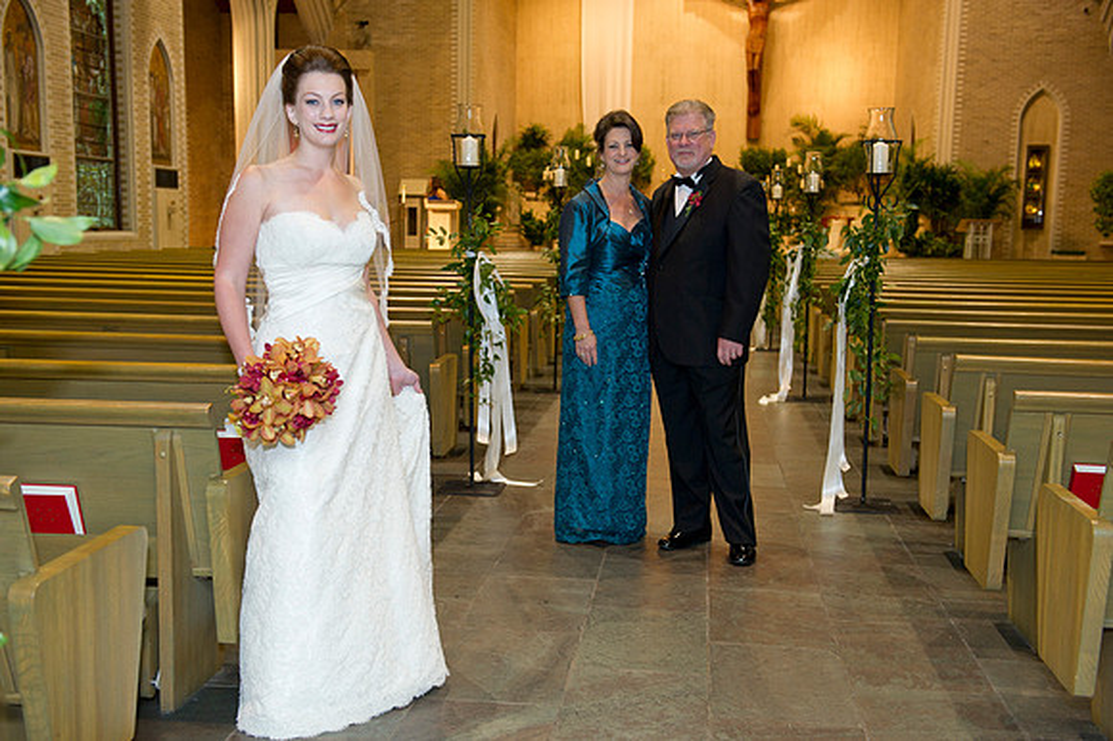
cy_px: 370
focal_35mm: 42
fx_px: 1298
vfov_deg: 31.9
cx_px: 556
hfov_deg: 46.4
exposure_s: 1/60
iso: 800
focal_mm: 42
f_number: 4
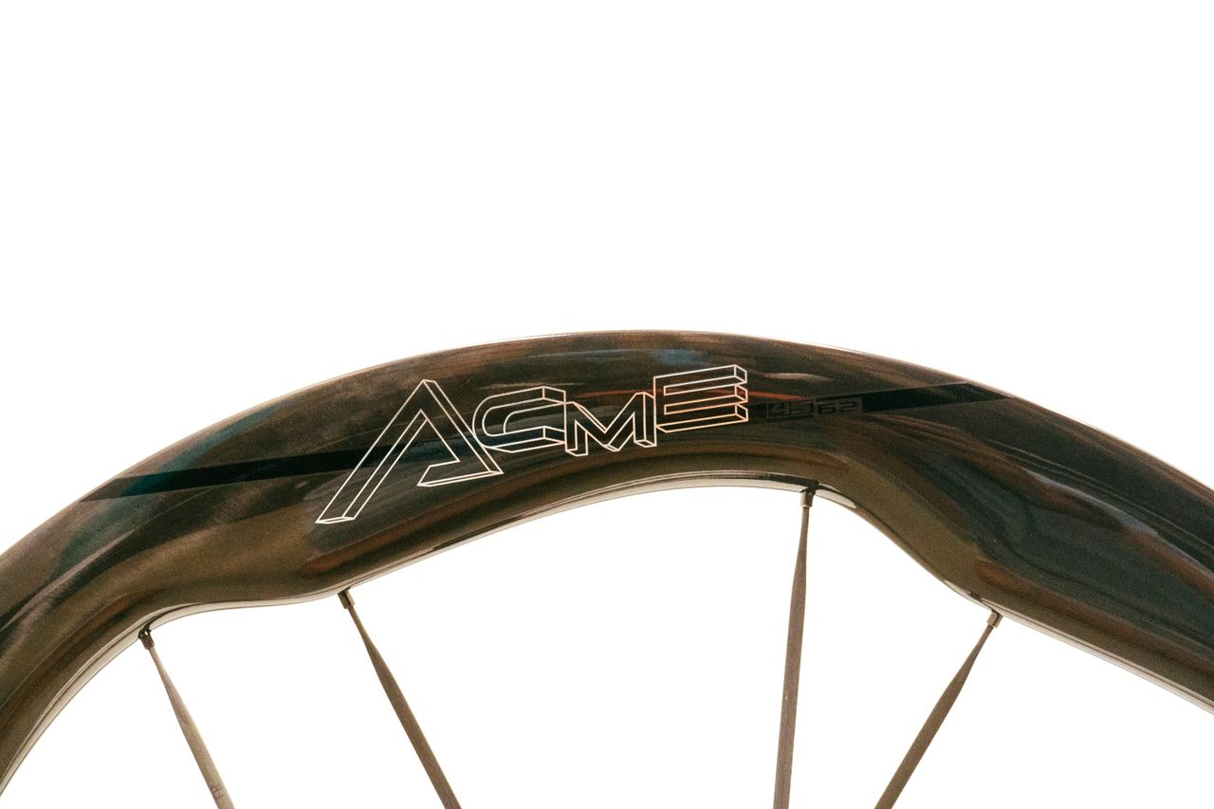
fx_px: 1956
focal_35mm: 58
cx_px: 607
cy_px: 404
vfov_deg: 23.4
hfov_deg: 34.5
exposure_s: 1/125
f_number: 11
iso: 10000
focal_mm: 58
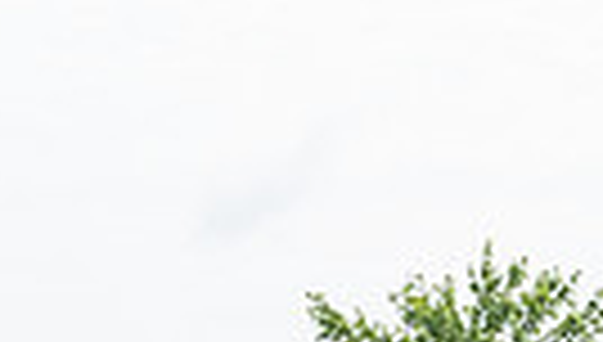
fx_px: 5655
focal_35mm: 353
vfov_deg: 3.4
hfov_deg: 6.0
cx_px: 873
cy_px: 866
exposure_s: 1/200
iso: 400
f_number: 9
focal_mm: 52
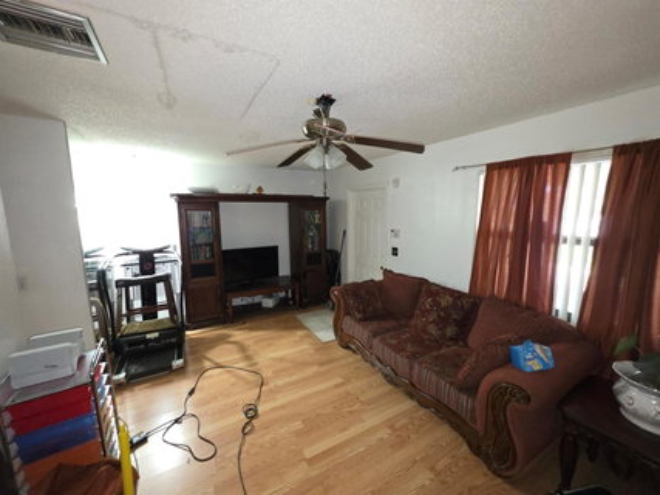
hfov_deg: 106.2
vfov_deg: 89.9
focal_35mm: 13
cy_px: 248
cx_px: 330
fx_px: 248
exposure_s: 1/30
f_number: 1.9
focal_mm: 2.2
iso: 500
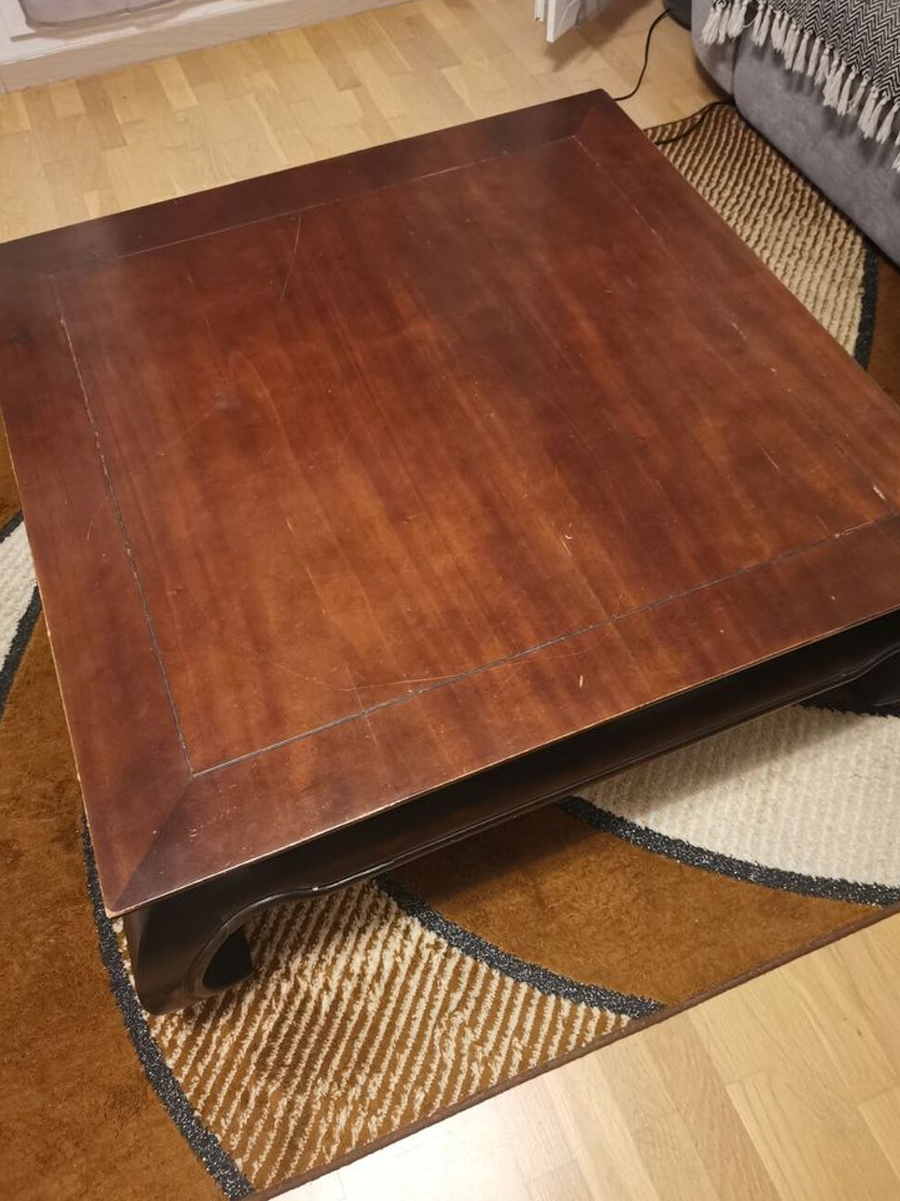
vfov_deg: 63.5
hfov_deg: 49.7
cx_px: 450
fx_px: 971
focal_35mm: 28
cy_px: 598
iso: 1250
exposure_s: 1/25
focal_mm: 5.58
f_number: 1.8
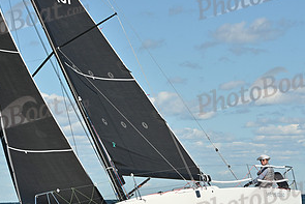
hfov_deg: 11.0
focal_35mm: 187
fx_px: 1585
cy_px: 157
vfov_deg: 7.3
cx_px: 144
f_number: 9
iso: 320
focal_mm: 95
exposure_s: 1/1250
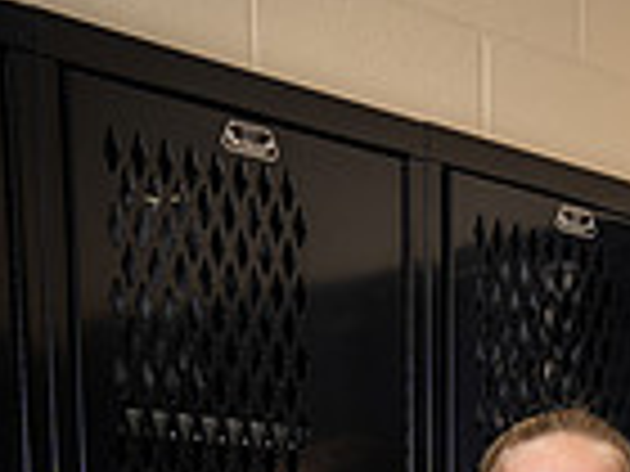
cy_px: 1007
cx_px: 486
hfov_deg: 20.3
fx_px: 1747
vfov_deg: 12.9
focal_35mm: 96
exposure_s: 1/125
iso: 100
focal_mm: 31
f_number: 8
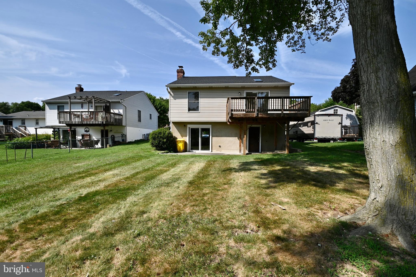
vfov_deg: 77.3
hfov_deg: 100.4
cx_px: 208
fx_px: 173
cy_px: 138
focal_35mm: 15
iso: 200
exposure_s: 1/1250
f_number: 7.1
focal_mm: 10
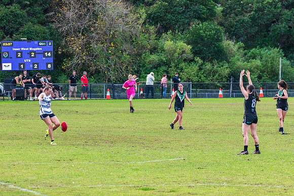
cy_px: 128
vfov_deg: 6.4
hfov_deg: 9.5
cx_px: 110
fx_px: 1761
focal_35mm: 216
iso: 800
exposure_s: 1/1250
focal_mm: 150
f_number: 5
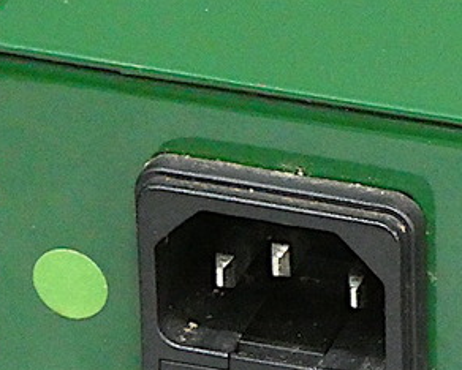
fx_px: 8771
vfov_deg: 2.4
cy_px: 416
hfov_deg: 3.0
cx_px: 565
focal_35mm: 641
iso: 1600
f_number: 5.6
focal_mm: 35.8
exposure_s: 1/25
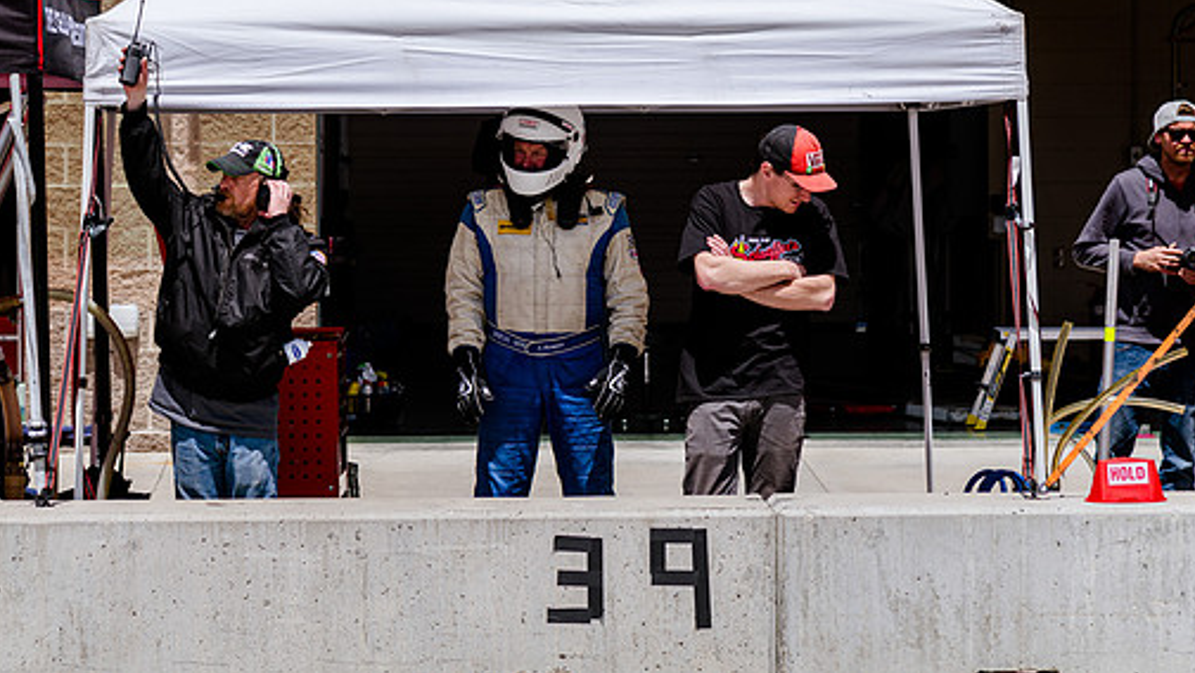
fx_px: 5389
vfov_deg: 7.1
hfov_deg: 12.7
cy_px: 143
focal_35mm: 170
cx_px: 512
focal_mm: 120
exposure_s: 1/640
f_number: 5.6
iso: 64
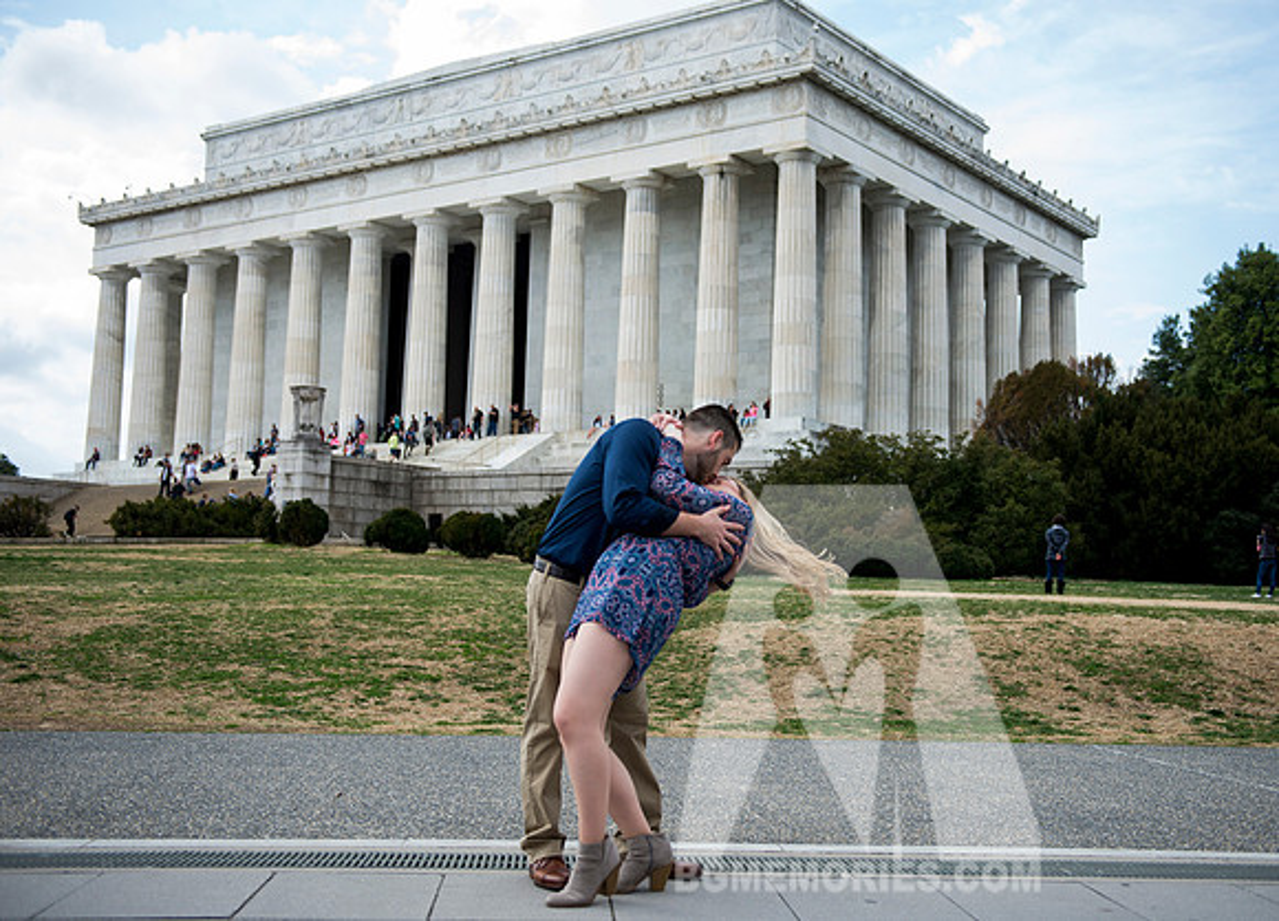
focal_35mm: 41
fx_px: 1509
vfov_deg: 34.0
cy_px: 462
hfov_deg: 45.9
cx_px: 703
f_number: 3.2
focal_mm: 38
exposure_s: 1/800
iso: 160
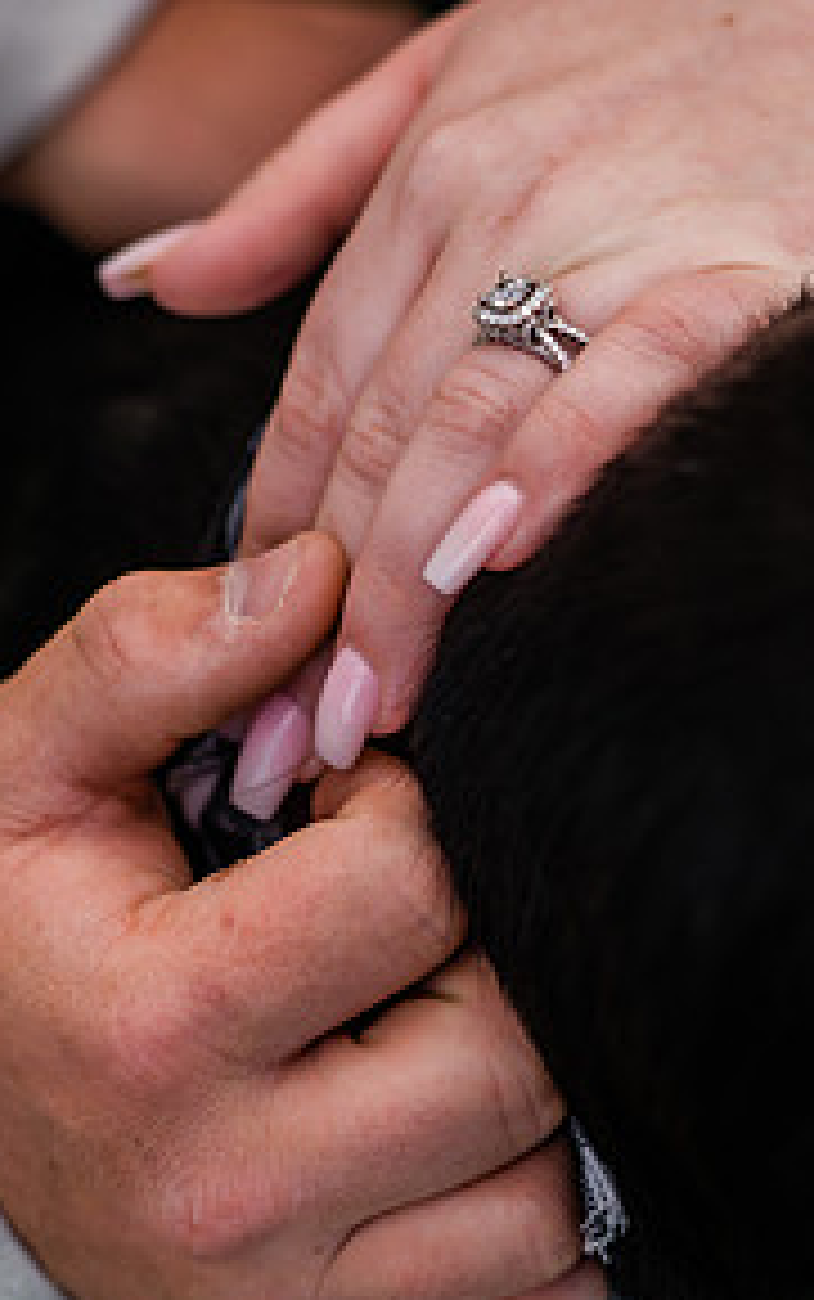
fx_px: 3261
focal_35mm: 92
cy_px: 652
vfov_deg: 22.5
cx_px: 362
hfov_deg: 14.2
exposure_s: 1/400
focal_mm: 58
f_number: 3.5
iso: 250
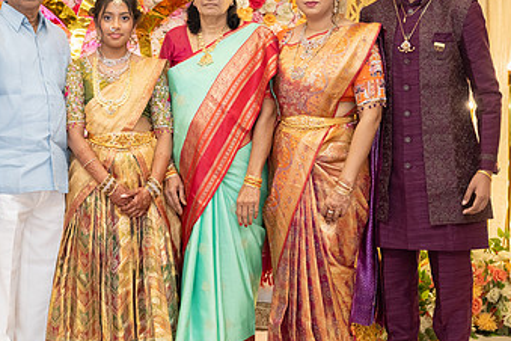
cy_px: 149
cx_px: 121
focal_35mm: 84
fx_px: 1192
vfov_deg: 16.3
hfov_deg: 23.9
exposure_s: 1/160
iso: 1000
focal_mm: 49
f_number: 3.5
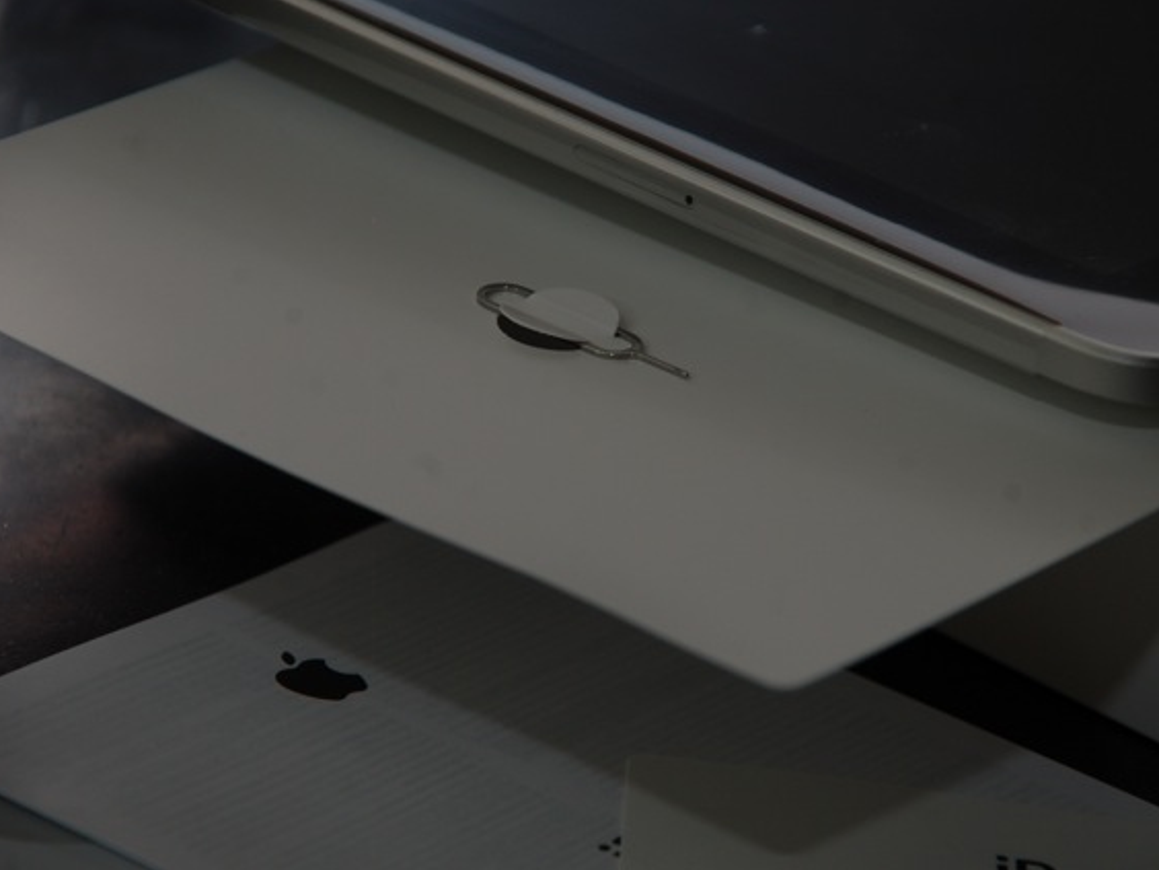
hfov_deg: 6.1
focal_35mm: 327
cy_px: 436
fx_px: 10948
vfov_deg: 4.5
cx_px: 635
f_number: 8
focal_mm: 200
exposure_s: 1/125
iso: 200
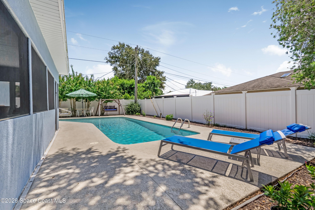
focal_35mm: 16
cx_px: 158
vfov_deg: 72.0
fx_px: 144
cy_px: 105
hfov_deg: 95.0
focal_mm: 11
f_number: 9
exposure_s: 1/4000
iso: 250
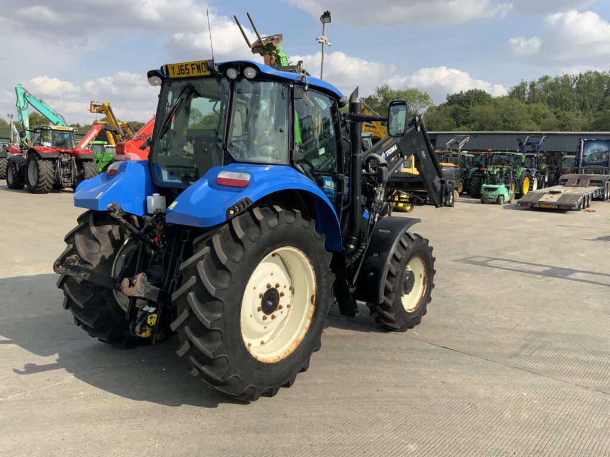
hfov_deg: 61.7
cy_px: 228
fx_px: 511
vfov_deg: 48.2
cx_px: 305
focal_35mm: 29
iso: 16
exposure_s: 1/1534
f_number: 1.8
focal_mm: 3
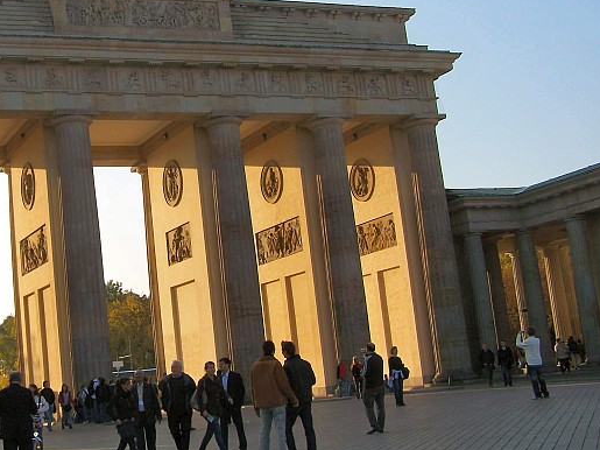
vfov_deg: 24.7
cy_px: 170
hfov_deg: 32.1
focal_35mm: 59
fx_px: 1022
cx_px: 147
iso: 64
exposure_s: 1/500
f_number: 4
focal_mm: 6.3
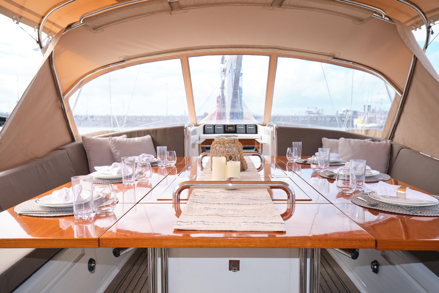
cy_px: 146
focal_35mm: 27
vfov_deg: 47.9
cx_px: 220
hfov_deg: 67.4
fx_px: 329
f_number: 5.6
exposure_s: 1/240
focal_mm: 17.7
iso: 200
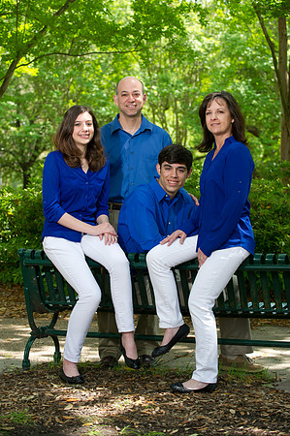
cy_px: 218
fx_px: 1041
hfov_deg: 15.9
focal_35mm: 86
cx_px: 145
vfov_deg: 23.7
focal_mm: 86
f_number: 4.5
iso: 320
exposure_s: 1/200
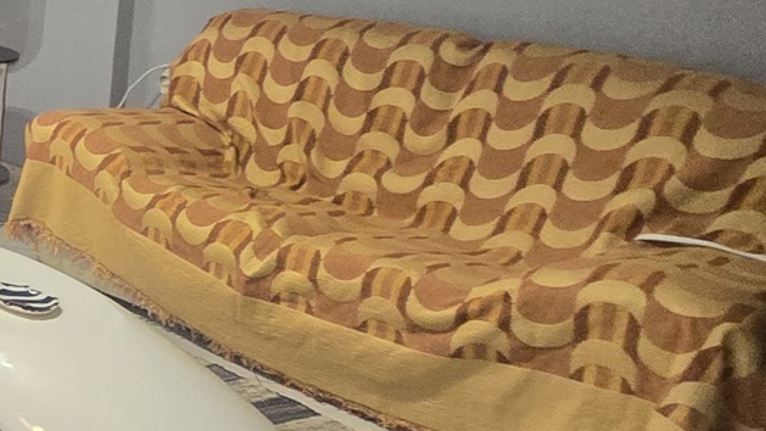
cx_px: -565
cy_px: -7
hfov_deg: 23.5
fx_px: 1036
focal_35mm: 51
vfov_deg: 22.5
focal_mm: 2.2
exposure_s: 1/50
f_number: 2.2
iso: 640
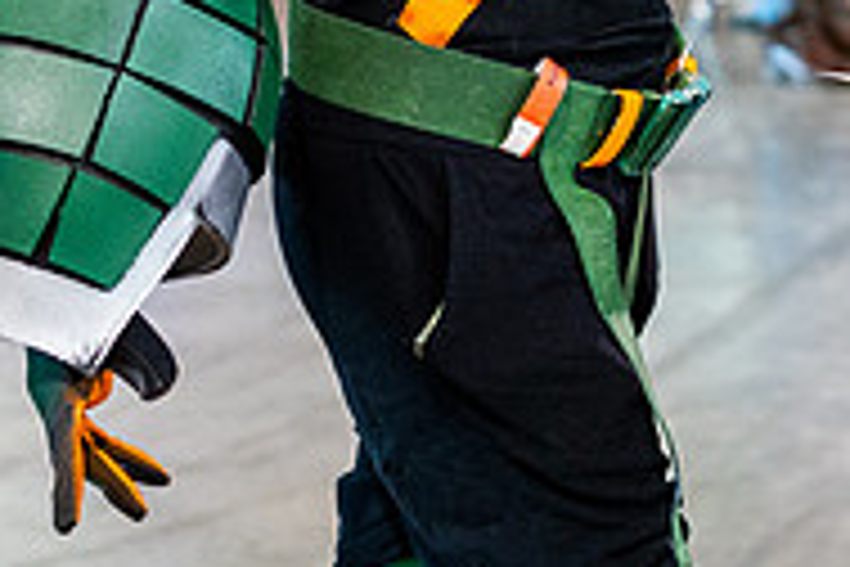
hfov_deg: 12.7
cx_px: 1059
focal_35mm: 157
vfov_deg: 8.6
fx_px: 3707
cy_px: -229
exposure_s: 1/320
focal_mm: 50
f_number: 2.5
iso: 2000
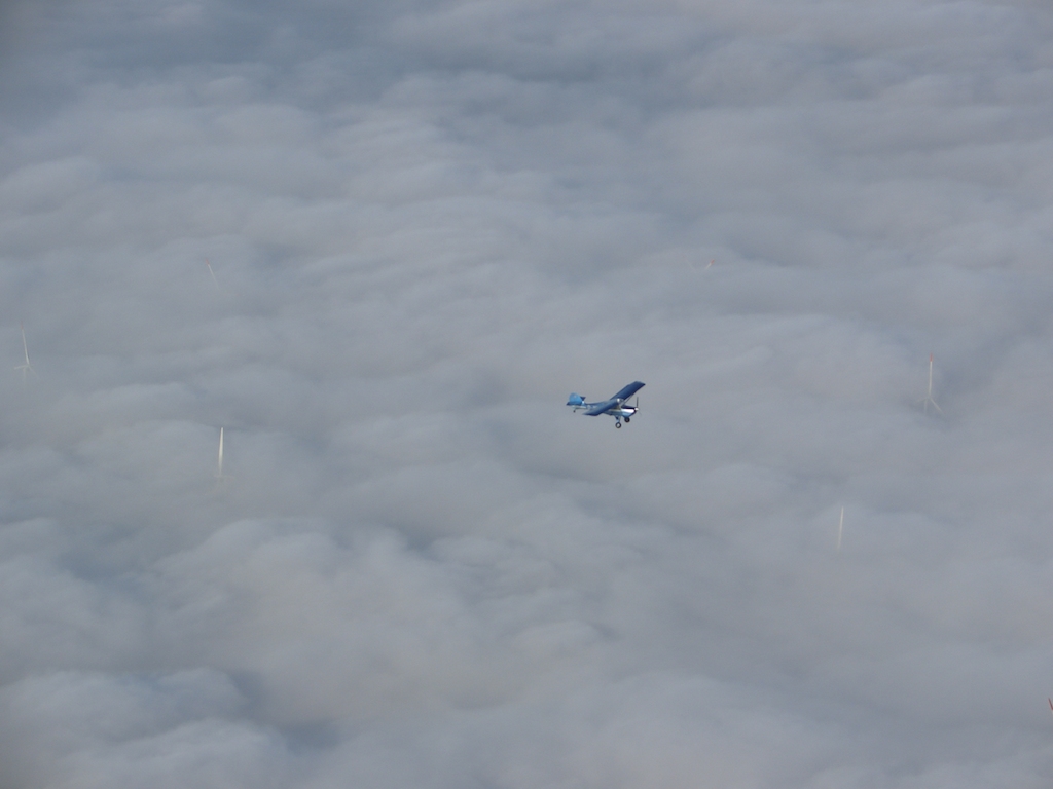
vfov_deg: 11.2
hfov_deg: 14.9
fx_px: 4015
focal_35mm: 132
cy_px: 394
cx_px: 526
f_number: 6.2
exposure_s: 1/500
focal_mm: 28.4
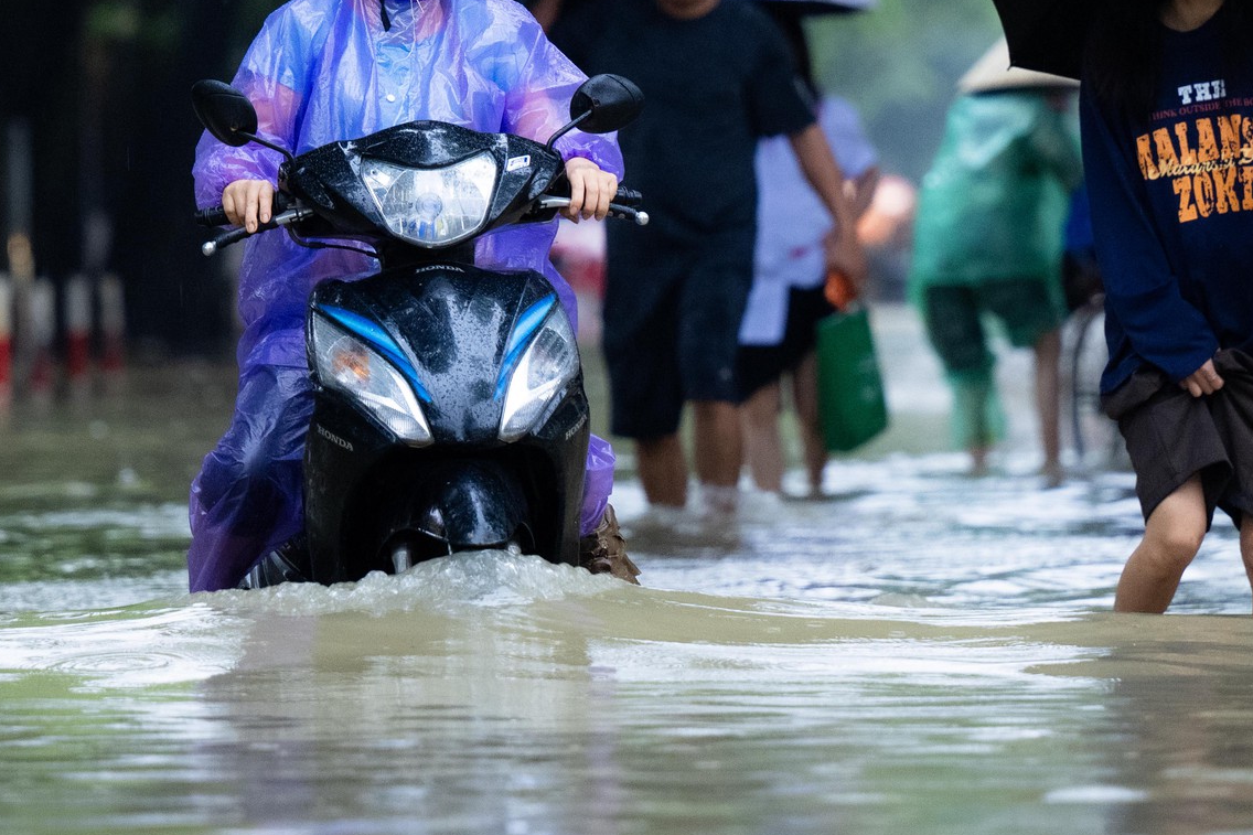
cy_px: 138
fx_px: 13780
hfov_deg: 5.2
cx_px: 813
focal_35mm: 396
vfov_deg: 3.5
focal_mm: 150
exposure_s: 1/200
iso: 1600
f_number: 2.8
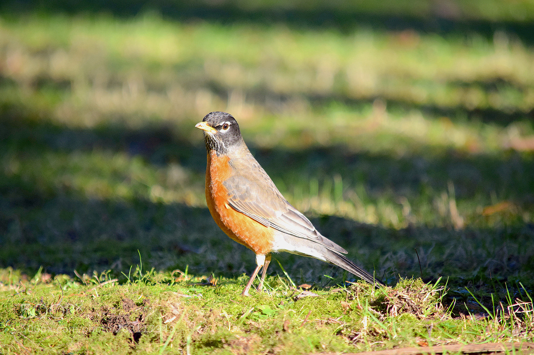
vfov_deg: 3.3
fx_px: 6228
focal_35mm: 420
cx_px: 267
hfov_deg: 4.9
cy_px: 178
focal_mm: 280
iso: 800
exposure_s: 1/1000
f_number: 5.6
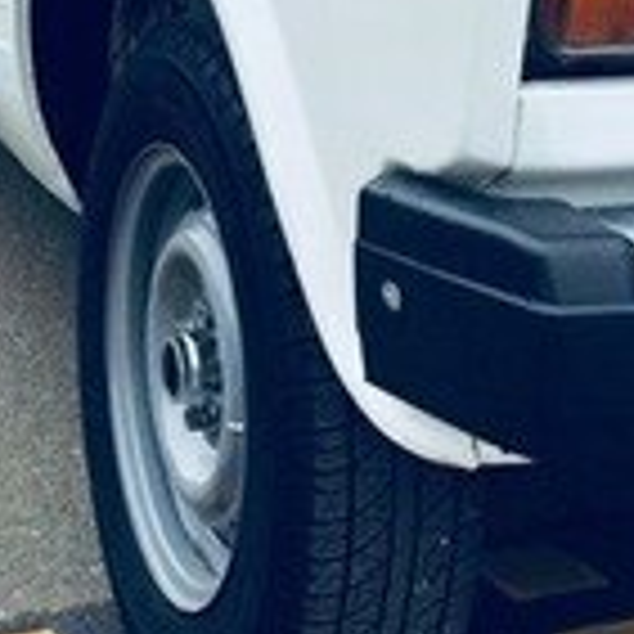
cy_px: -85
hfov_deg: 19.3
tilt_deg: -8.9
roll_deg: -0.4
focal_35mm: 90
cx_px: 288
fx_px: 1865
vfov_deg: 18.5
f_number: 2.2
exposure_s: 1/252
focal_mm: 4.15
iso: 32
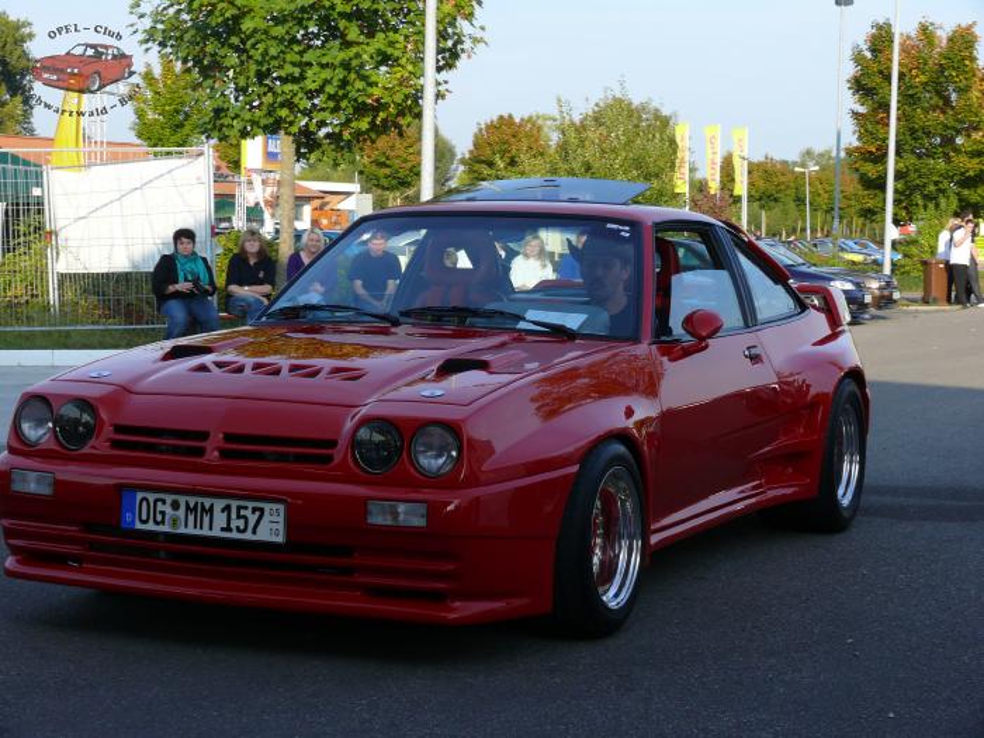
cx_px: 492
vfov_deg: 20.2
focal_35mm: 73
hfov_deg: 26.7
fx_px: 2075
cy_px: 369
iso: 100
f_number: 5
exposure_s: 1/250
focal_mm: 15.5
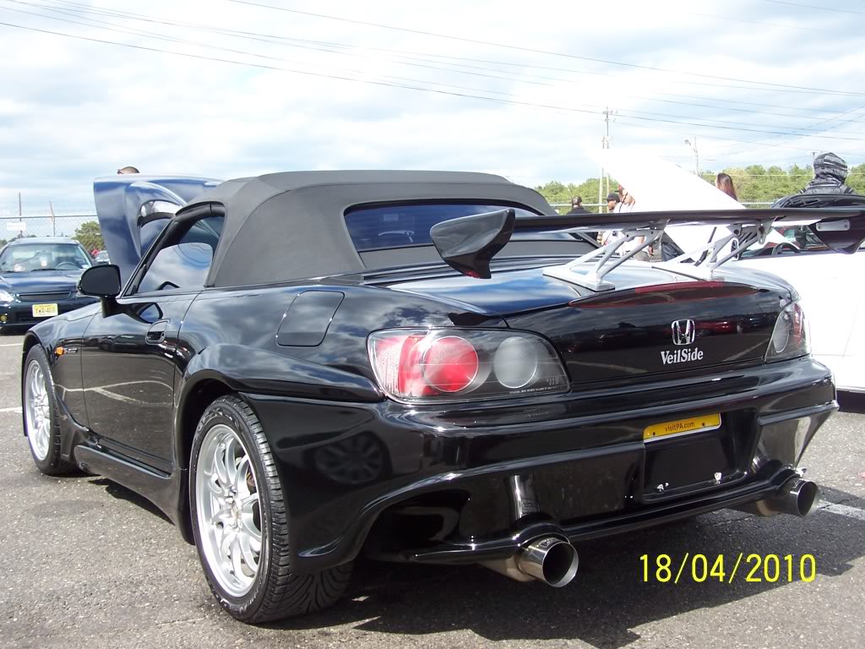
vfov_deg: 33.6
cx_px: 432
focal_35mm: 43
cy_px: 324
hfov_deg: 43.9
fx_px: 1075
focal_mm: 7.1
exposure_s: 1/500
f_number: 2.8
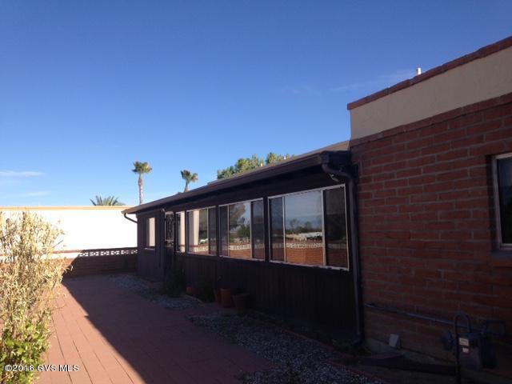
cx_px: 256
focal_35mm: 33
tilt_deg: +5.1
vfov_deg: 42.9
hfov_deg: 55.4
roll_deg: +2.3
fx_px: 488
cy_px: 192
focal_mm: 4.12
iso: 50
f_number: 2.4
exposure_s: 1/1232
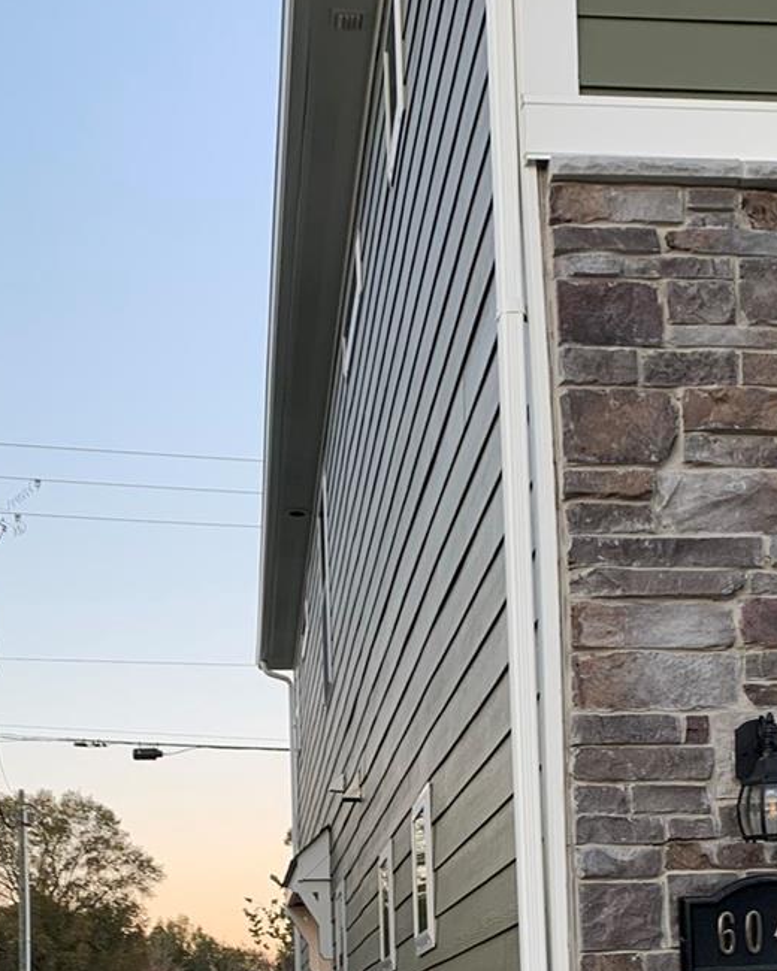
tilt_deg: +3.6
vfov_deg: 29.3
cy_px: 987
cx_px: 435
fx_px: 1725
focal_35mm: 60
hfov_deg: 25.4
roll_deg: +3.0
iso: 50
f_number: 1.8
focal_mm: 4.25
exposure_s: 1/121
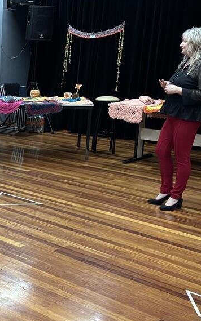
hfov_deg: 20.0
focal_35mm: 58
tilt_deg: -13.6
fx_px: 509
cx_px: -78
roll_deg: +0.1
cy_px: 170
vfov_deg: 35.1
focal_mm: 5.96
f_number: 1.6
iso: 400
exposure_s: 1/60
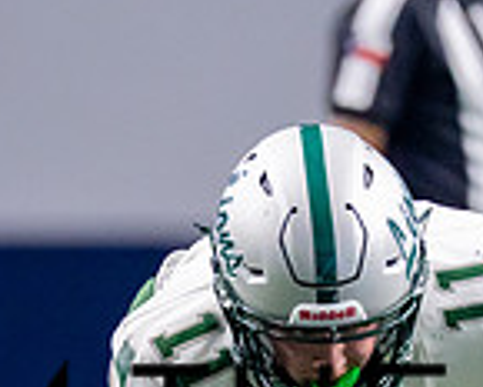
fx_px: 16210
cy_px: 457
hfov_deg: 1.7
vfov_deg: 1.4
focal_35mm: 1134
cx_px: 253
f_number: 2.8
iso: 2000
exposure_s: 1/1000
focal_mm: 200
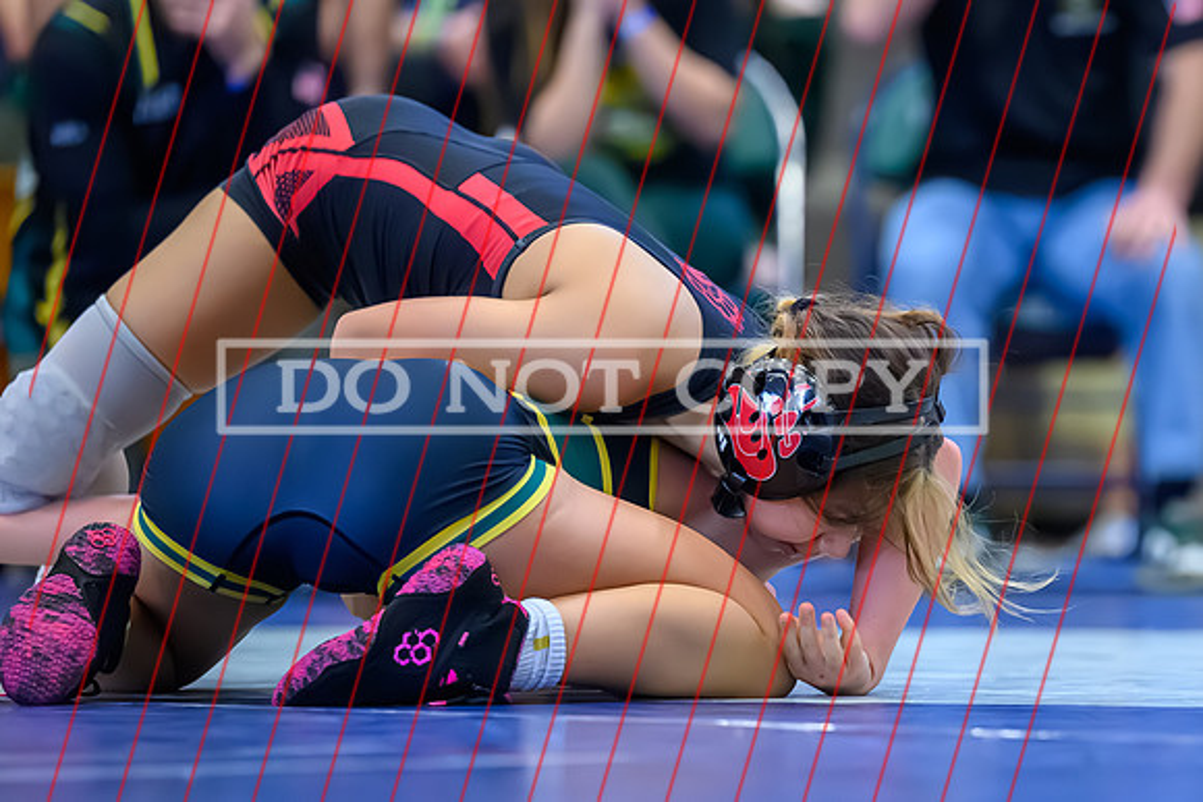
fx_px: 8878
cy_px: 415
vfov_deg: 5.2
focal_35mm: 266
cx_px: 940
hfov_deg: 7.7
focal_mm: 170
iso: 8000
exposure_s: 1/640
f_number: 2.8
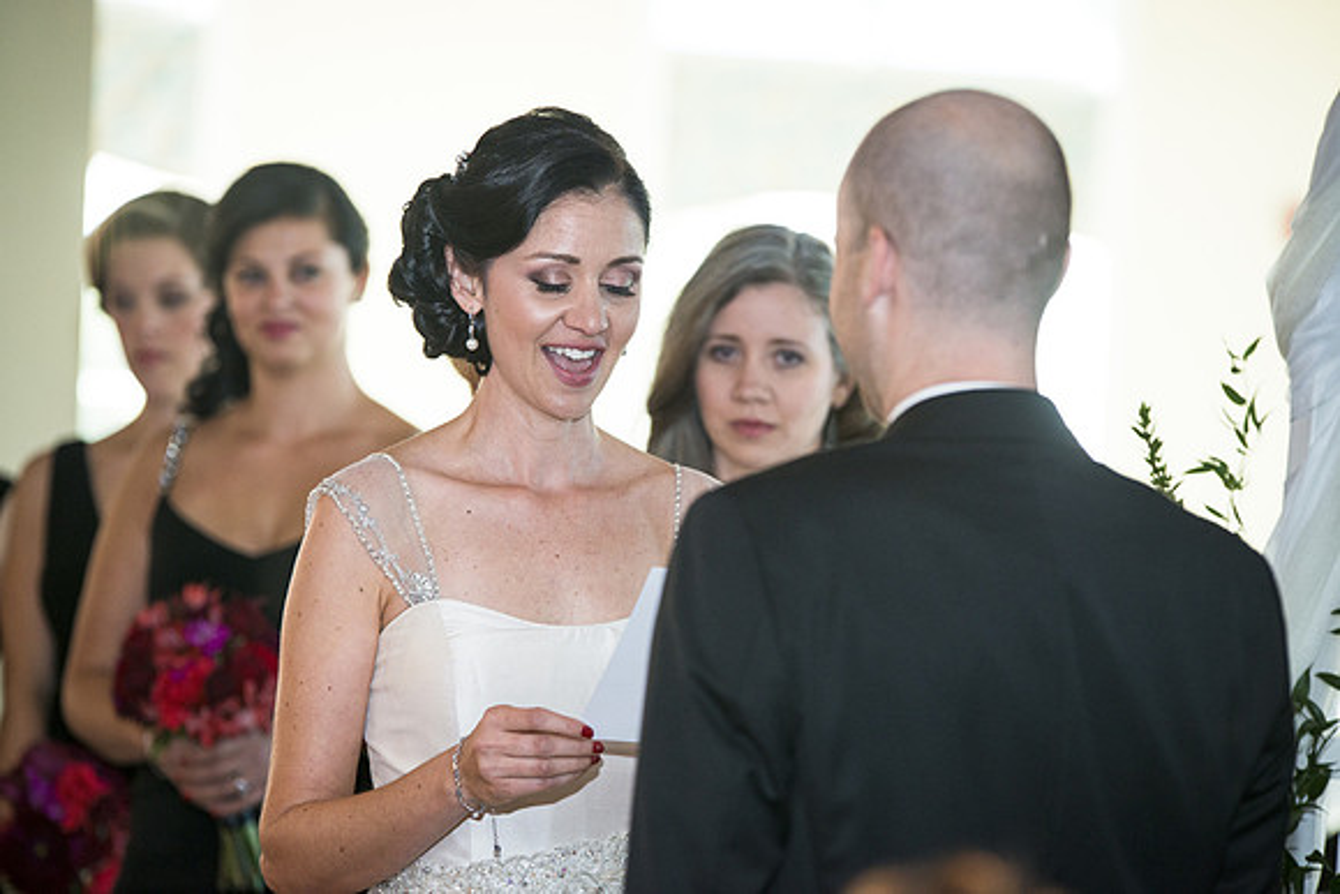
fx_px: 6515
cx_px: 670
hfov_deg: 11.7
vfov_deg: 7.9
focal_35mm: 175
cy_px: 447
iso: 800
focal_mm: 175
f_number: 3.5
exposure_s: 1/125
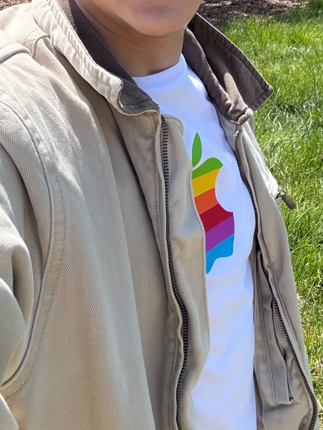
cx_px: 249
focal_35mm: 51
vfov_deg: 33.8
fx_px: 634
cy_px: -11
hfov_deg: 28.1
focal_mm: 2.69
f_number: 1.9
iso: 40
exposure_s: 1/614
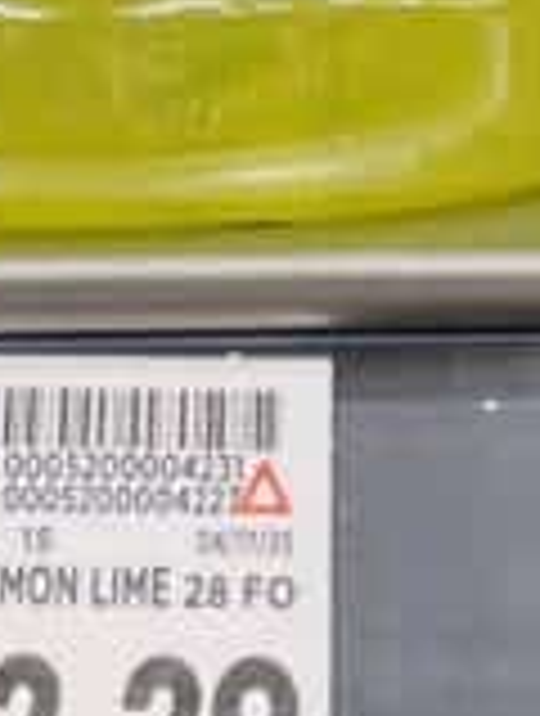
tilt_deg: +1.4
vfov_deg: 11.3
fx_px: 3460
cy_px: -405
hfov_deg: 8.9
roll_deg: -0.3
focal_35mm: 167
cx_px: 292
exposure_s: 1/60
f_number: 1.6
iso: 80
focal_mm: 4.2
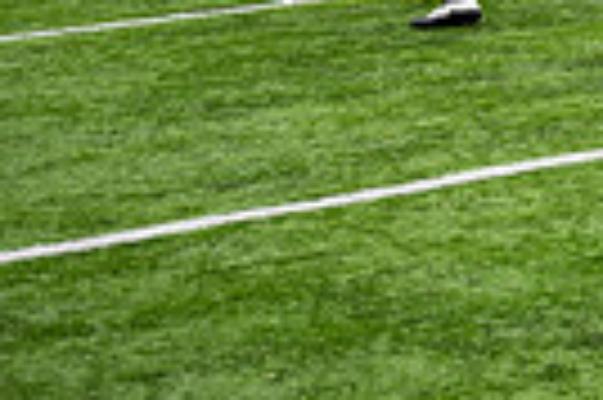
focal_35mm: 165
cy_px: -227
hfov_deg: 11.6
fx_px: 2760
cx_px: 1084
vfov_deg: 8.1
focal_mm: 38
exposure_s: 1/500
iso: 100
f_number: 2.8
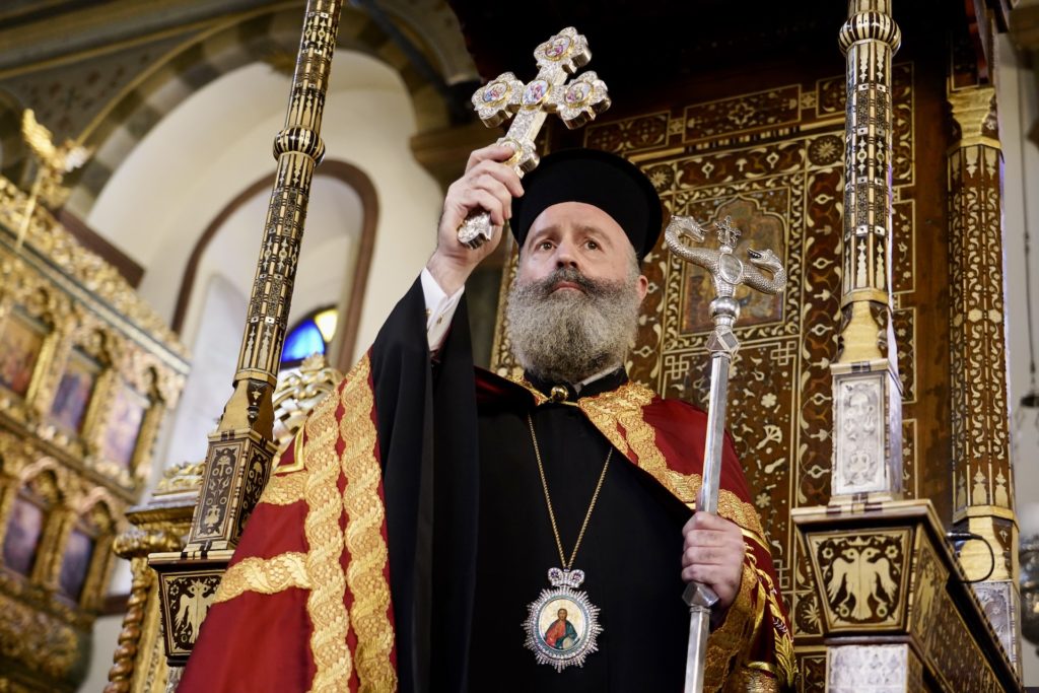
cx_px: 520
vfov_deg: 26.5
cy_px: 346
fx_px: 1472
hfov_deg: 38.9
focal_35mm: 51
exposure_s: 1/160
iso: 4000
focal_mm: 51
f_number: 4
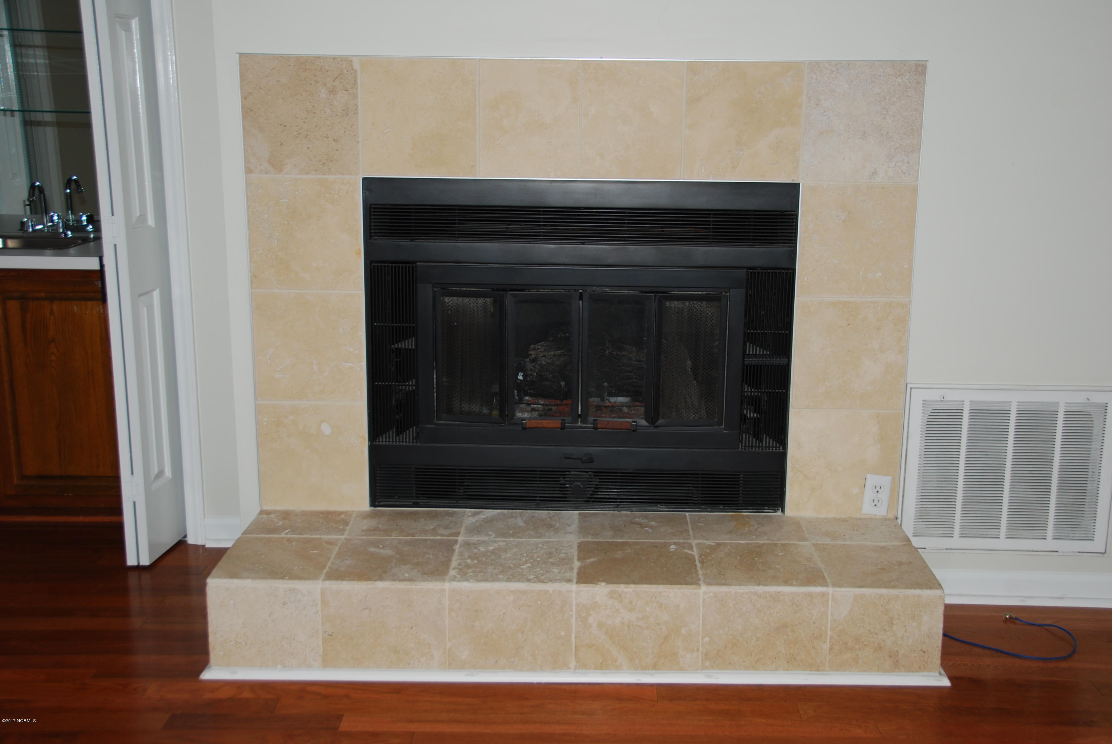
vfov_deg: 33.1
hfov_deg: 47.9
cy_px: 372
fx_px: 1252
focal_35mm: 40
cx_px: 556
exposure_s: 1/60
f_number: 4
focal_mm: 27
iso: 100
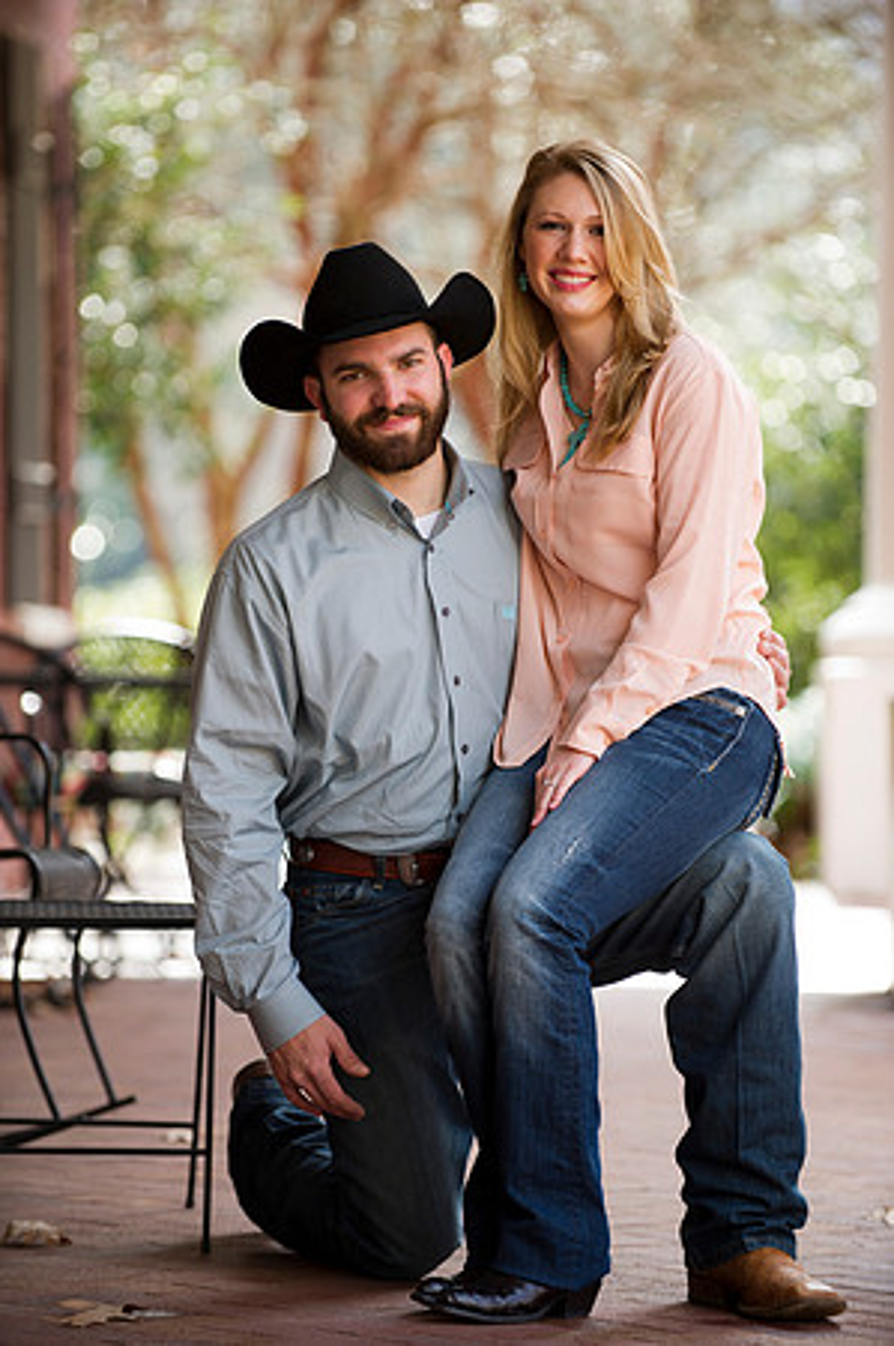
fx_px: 5973
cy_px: 673
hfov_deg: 8.6
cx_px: 447
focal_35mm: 160
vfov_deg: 12.9
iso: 250
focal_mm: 160
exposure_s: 1/200
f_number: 3.2
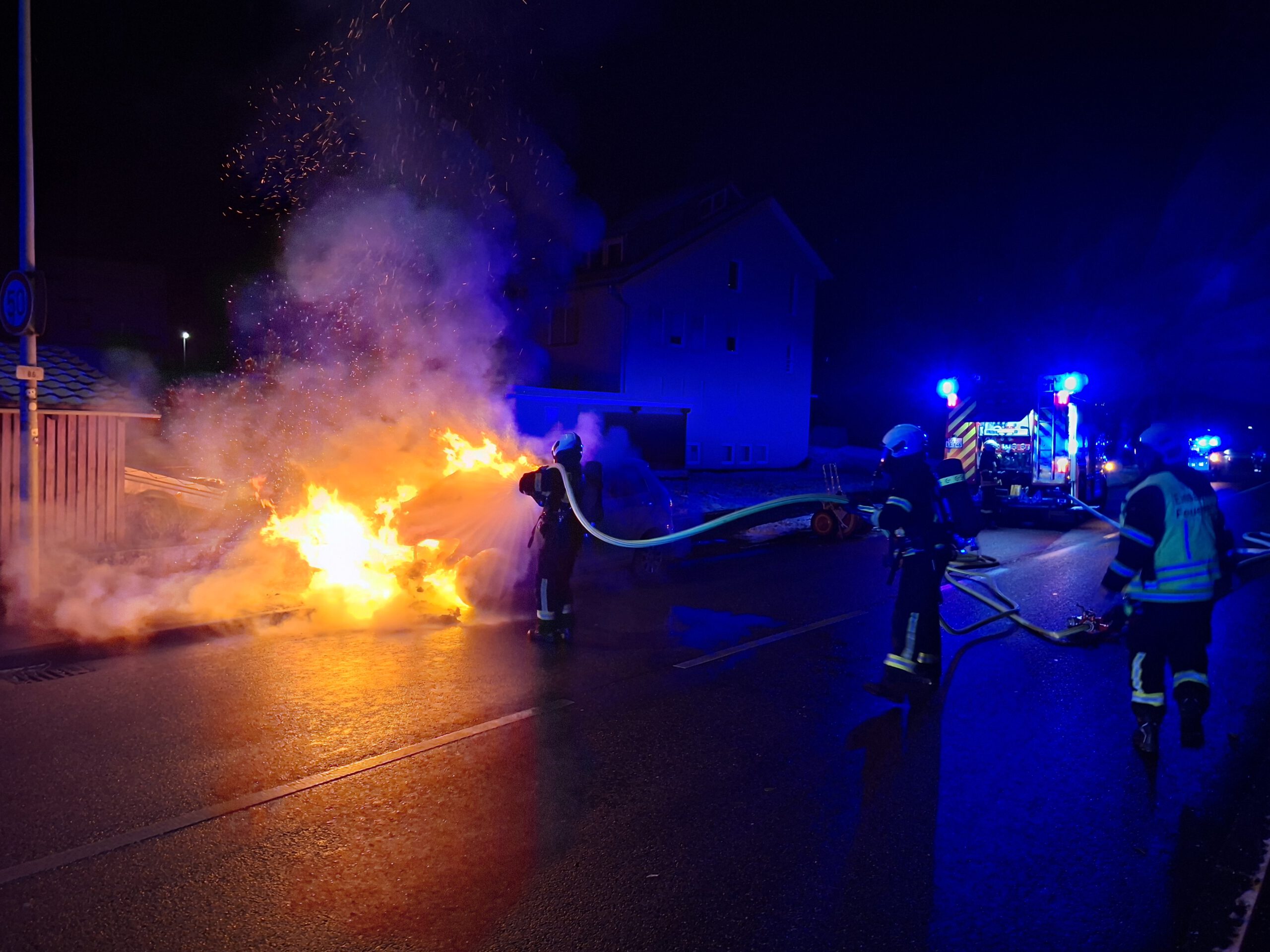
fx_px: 844
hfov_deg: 73.9
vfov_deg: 58.9
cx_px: 635
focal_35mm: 23
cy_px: 476
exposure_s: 1/30
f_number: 1.8
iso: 320
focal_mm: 5.54
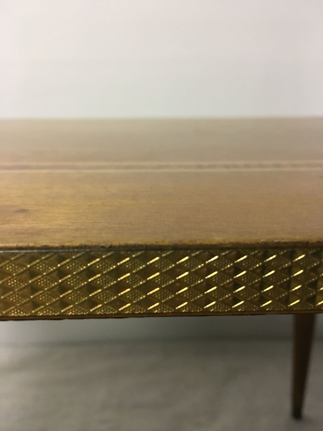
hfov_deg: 48.2
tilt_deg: -16.2
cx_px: 162
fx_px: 361
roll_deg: -0.1
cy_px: 216
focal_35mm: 29
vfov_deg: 61.7
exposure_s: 1/33
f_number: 2.2
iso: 160
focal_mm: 4.15
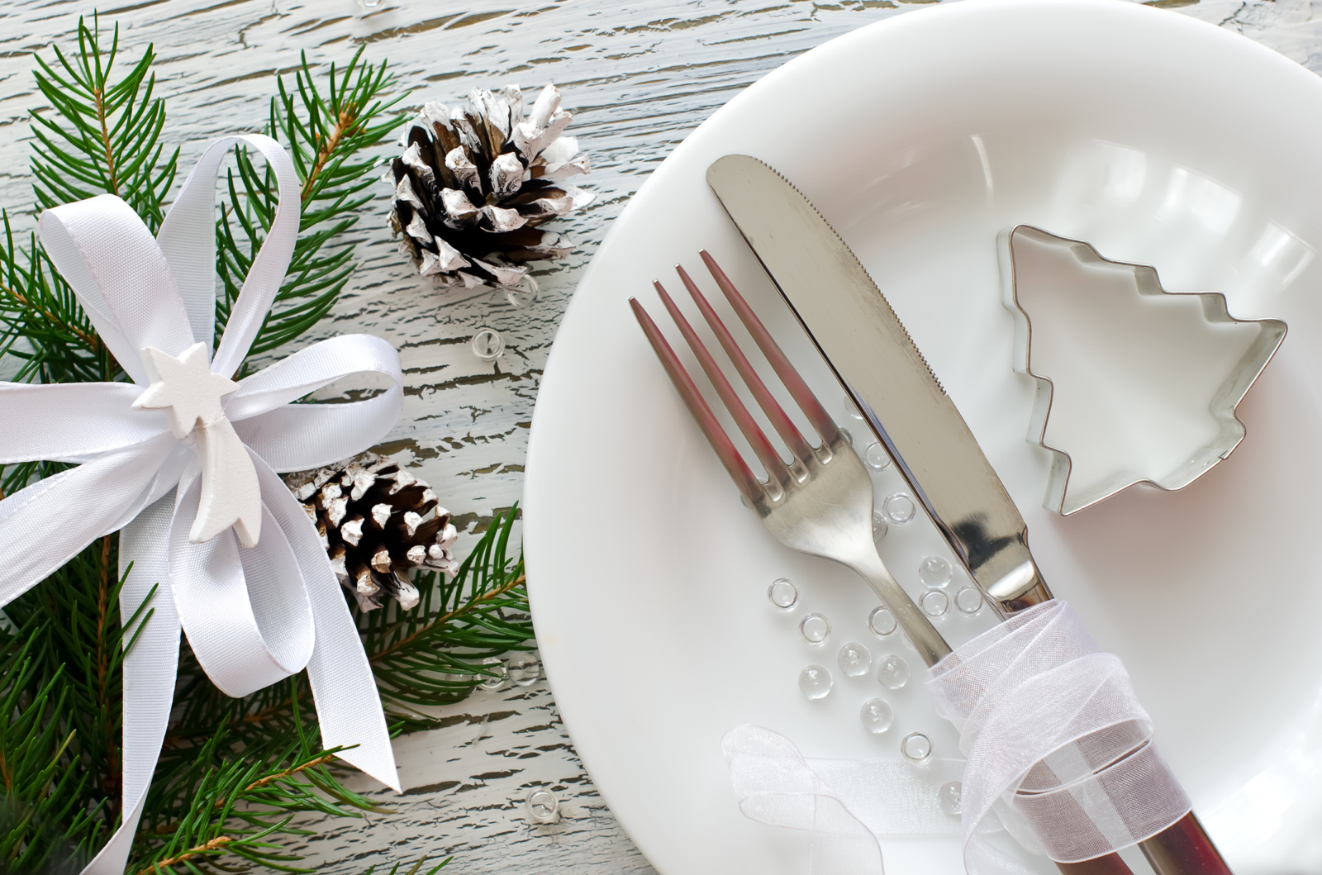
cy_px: 438
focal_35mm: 75
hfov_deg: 27.1
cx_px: 661
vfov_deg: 18.1
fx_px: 2748
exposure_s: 1/15
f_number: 5
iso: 160
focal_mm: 50
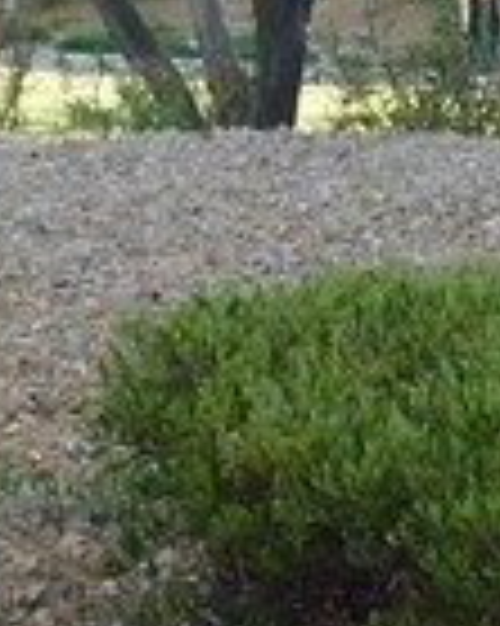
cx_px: 365
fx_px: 4000
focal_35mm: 216
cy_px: -135
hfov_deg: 7.1
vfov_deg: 8.8
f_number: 3.2
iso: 125
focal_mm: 5.3
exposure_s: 1/100
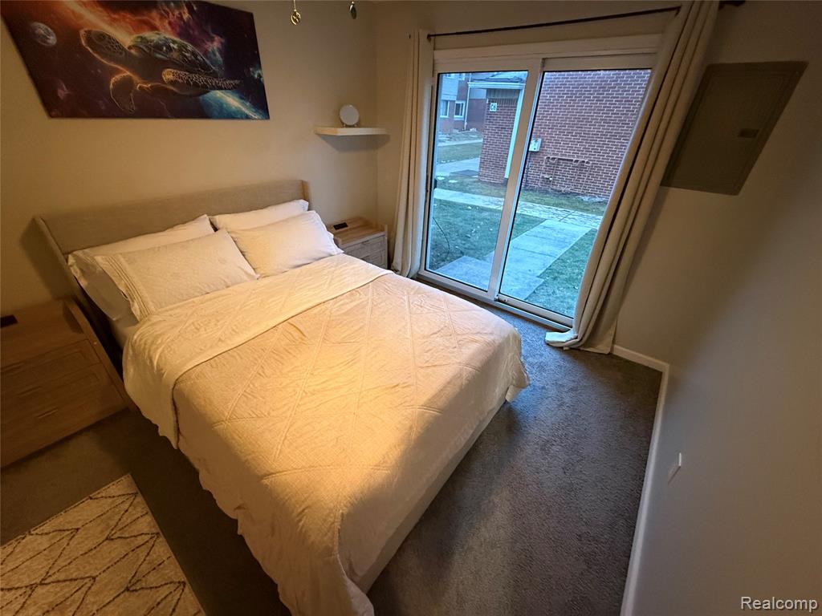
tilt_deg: -31.0
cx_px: 411
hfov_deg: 102.1
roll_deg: -1.8
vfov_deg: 85.7
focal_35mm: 14
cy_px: 308
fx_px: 332
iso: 800
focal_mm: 2.22
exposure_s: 1/60
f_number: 2.2
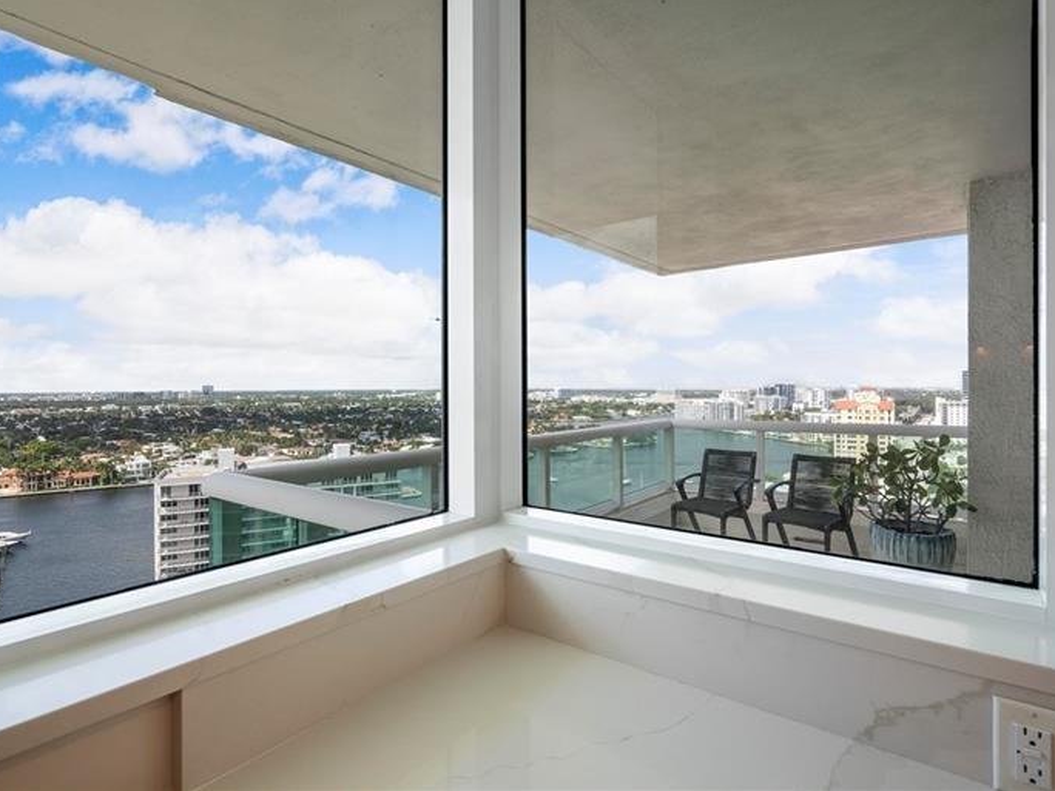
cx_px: 509
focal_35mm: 18
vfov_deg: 71.6
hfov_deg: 87.7
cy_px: 382
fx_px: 549
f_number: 8
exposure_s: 1/200
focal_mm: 16
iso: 250
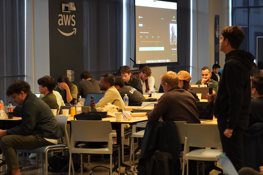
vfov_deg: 12.2
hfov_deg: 18.2
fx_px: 822
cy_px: 88
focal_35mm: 112
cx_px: 132
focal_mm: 75
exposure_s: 1/160
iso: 5000
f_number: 4
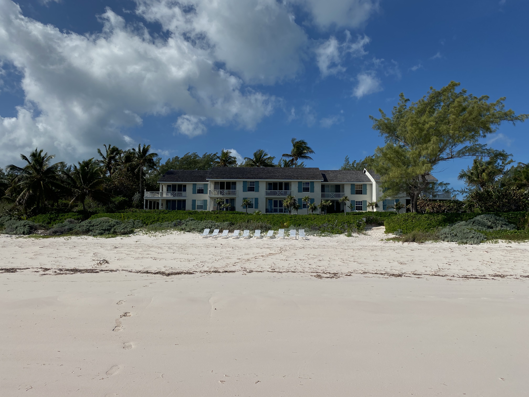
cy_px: 198
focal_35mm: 26
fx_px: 397
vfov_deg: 53.1
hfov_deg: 67.3
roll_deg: -0.8
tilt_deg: +6.0
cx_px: 264
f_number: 1.8
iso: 32
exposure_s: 1/8264
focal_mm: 4.25
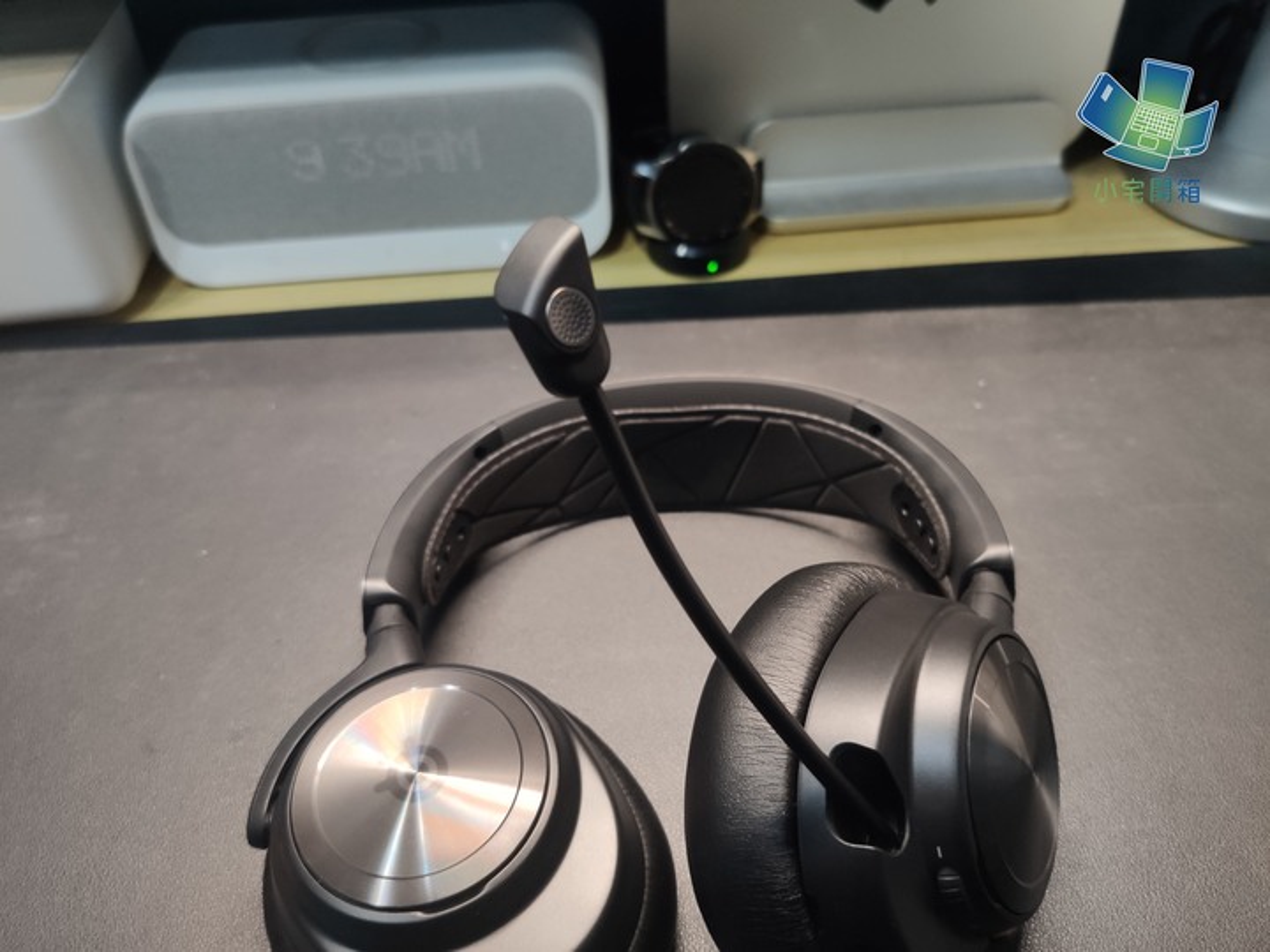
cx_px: 635
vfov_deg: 53.1
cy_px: 476
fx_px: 954
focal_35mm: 26
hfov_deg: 67.3
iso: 1129
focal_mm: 4.75
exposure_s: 1/60
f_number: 1.75
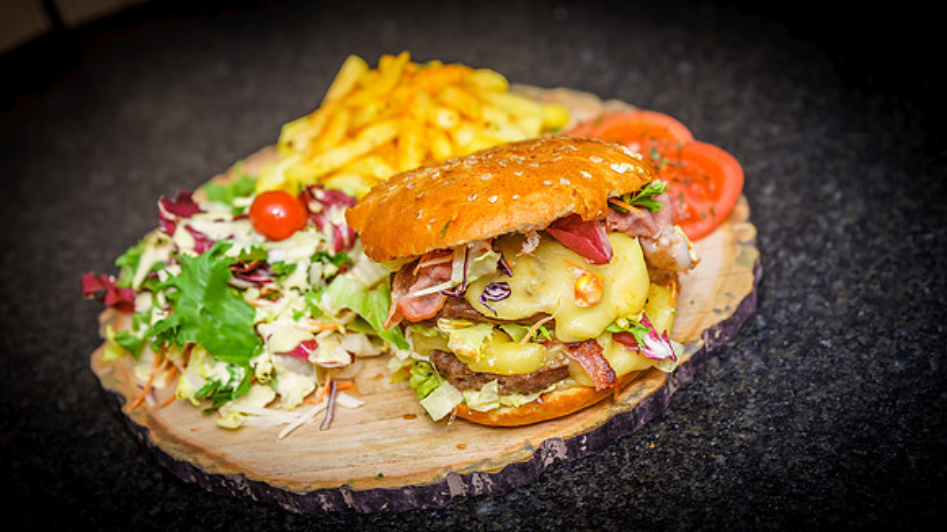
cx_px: 474
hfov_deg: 28.9
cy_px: 300
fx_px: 1841
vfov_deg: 16.4
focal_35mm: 73
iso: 100
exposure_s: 1/250
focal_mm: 70
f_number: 4
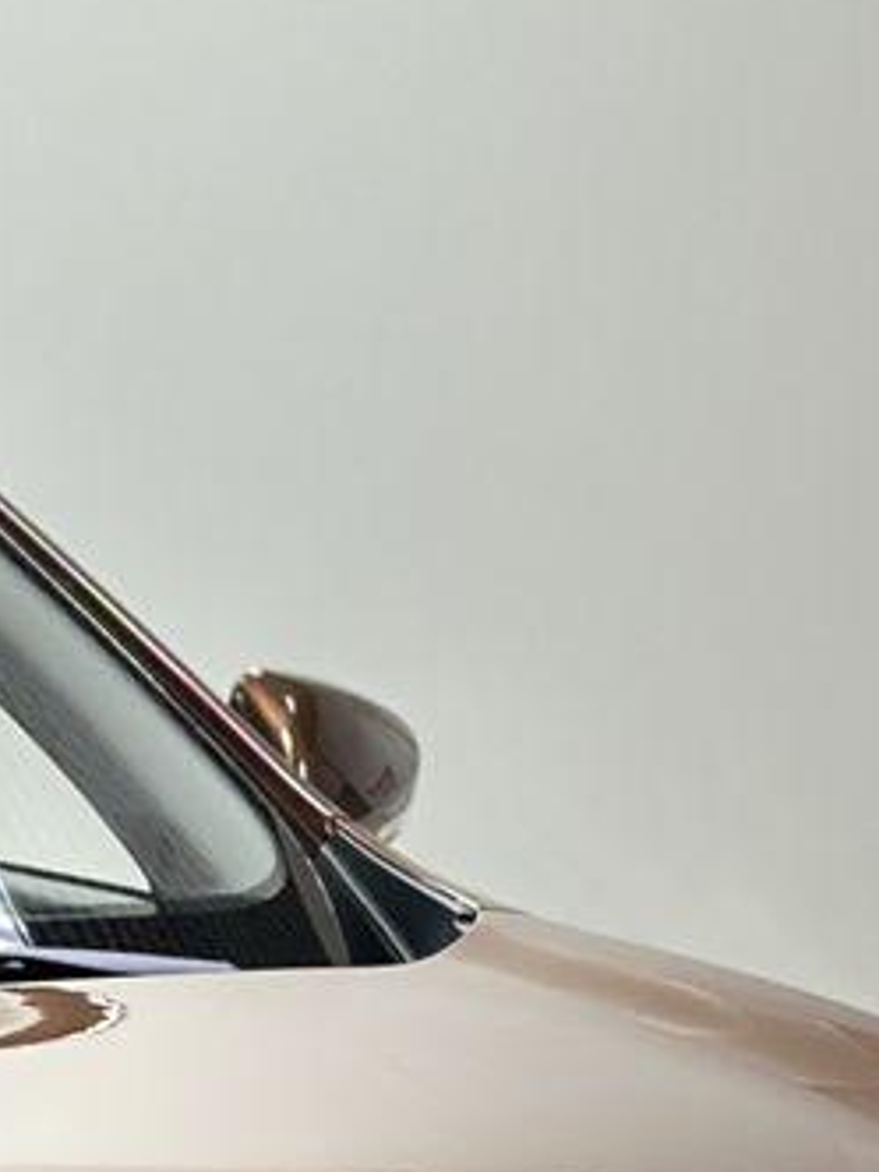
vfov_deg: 9.3
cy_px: 1571
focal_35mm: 208
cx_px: -664
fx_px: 7042
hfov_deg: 7.0
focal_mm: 6.86
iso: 160
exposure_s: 1/100
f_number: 1.78
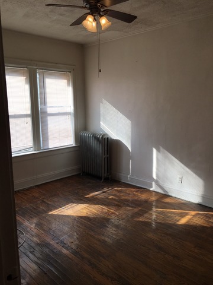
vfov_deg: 61.7
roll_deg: +0.7
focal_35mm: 29
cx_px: 106
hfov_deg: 48.2
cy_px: 142
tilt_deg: -7.4
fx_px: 238
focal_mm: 4.15
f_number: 2.2
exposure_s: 1/272
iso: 25
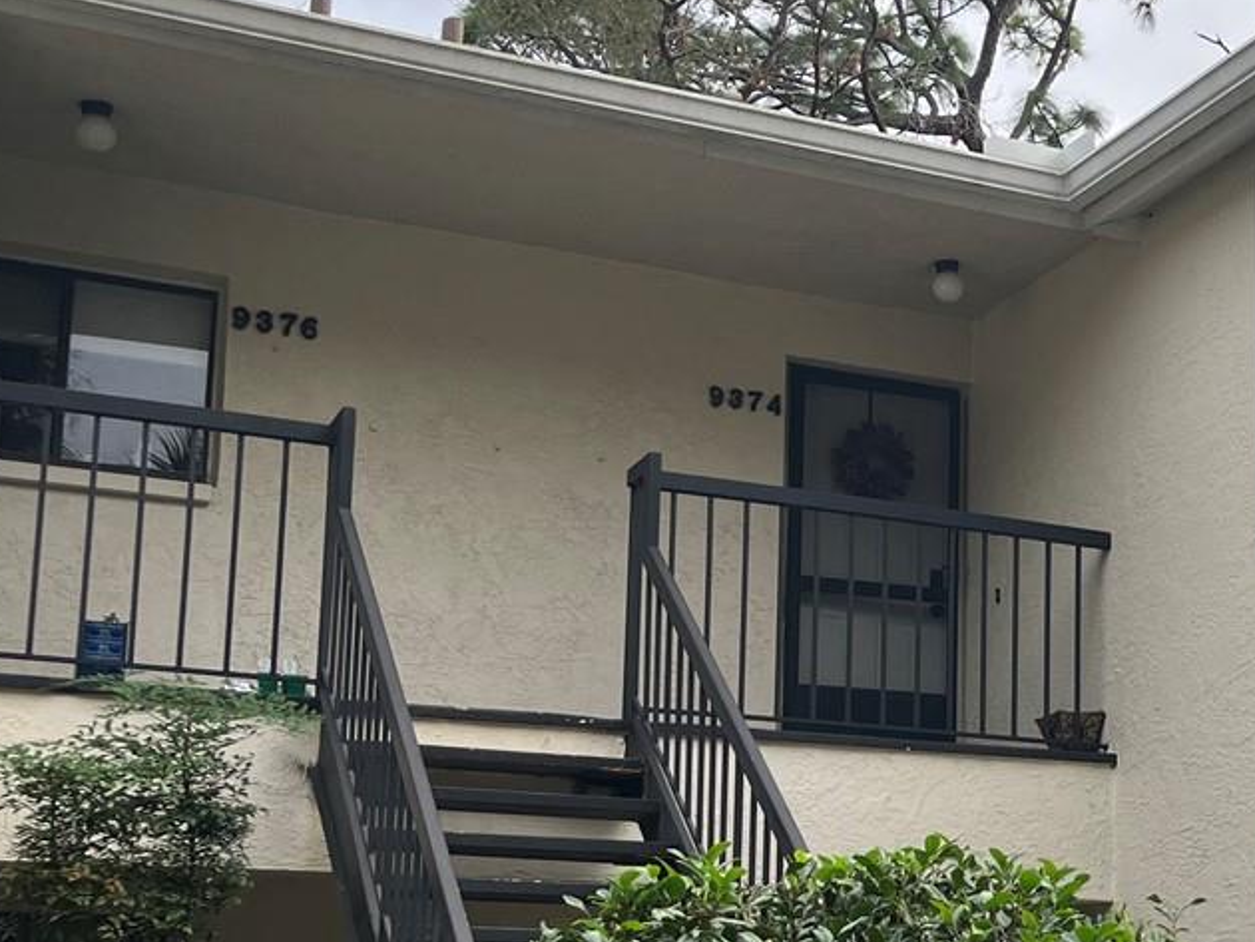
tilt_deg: +9.9
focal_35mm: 66
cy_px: 671
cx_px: 1245
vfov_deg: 22.1
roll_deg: +0.2
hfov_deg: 27.7
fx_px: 2394
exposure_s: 1/375
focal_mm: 5.1
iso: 50
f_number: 1.6
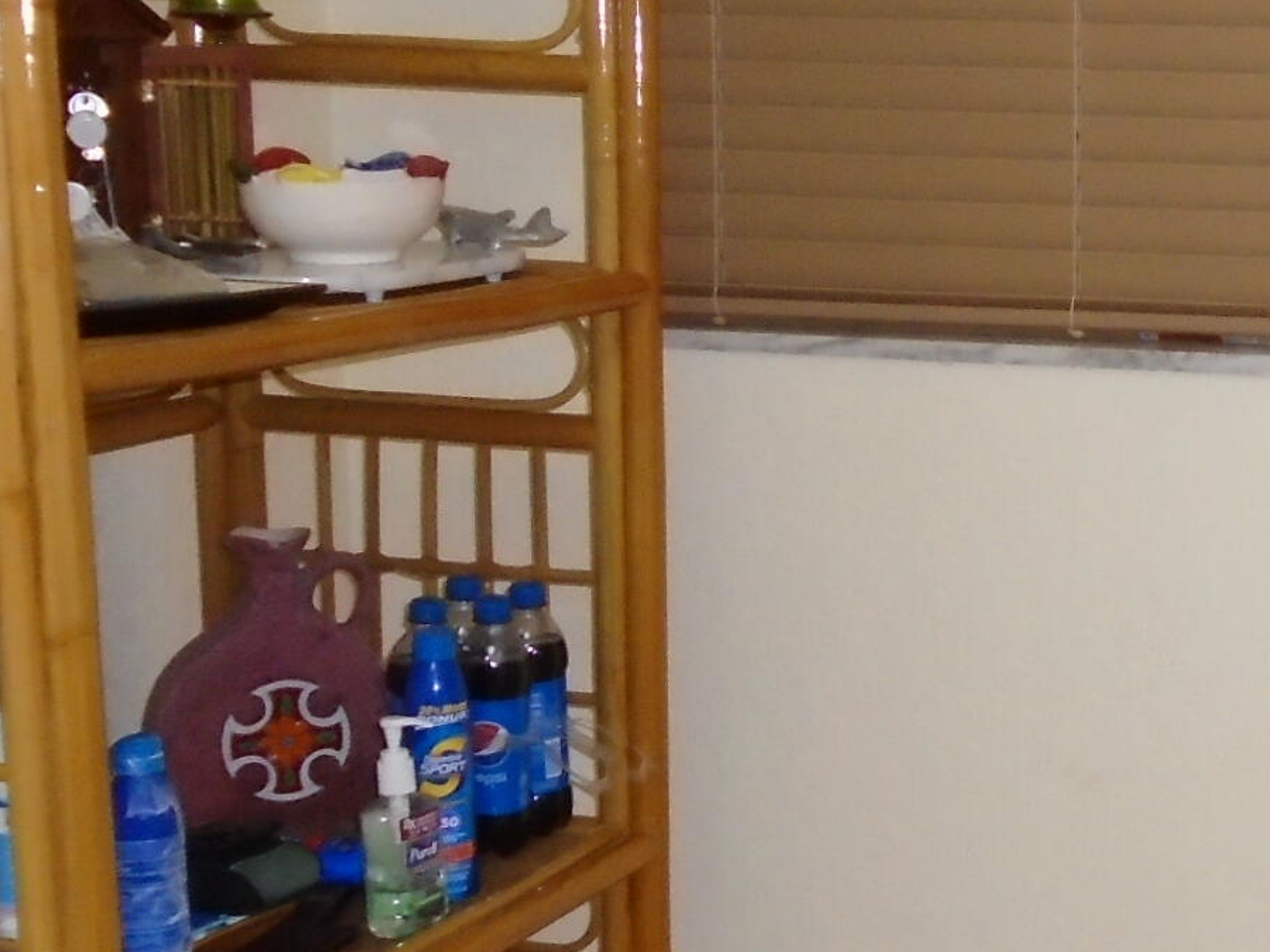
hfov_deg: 24.3
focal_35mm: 75
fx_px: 2751
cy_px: 569
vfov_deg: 19.6
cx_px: 1397
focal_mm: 4.6
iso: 400
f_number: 3.2
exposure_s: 1/30
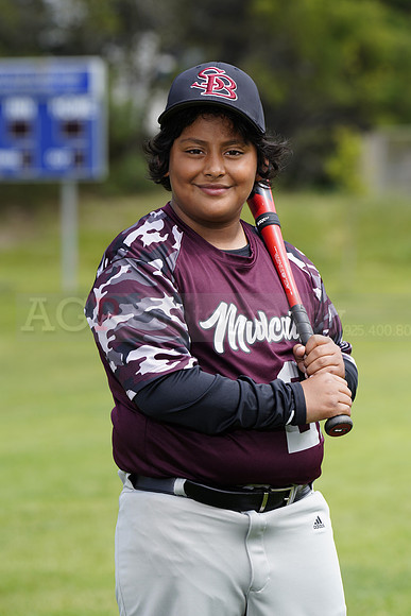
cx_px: 206
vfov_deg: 10.3
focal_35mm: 200
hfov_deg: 6.9
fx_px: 3423
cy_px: 308
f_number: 6.3
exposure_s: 1/200
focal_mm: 200
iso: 100
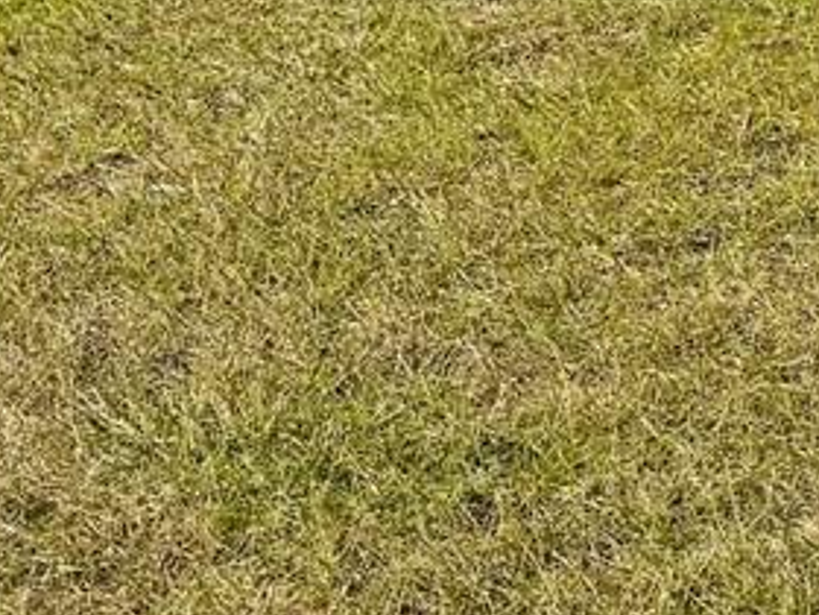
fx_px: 3241
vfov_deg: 10.1
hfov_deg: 12.6
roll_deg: -2.6
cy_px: -559
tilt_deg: -4.9
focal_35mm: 137
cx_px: 1644
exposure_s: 1/7092
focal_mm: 6.76
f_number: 1.78
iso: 80
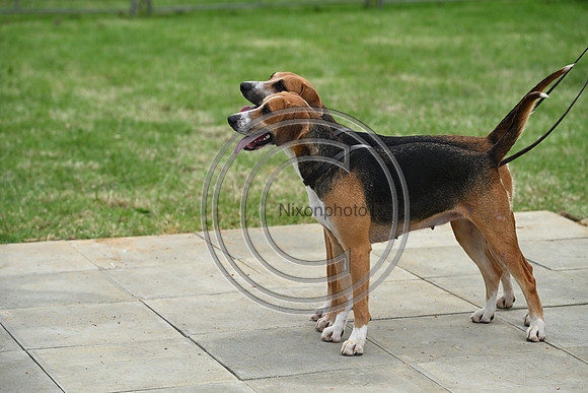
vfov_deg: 11.2
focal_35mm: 122
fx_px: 1993
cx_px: 294
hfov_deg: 16.8
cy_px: 196
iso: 320
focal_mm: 122
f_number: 4.5
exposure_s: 1/1000
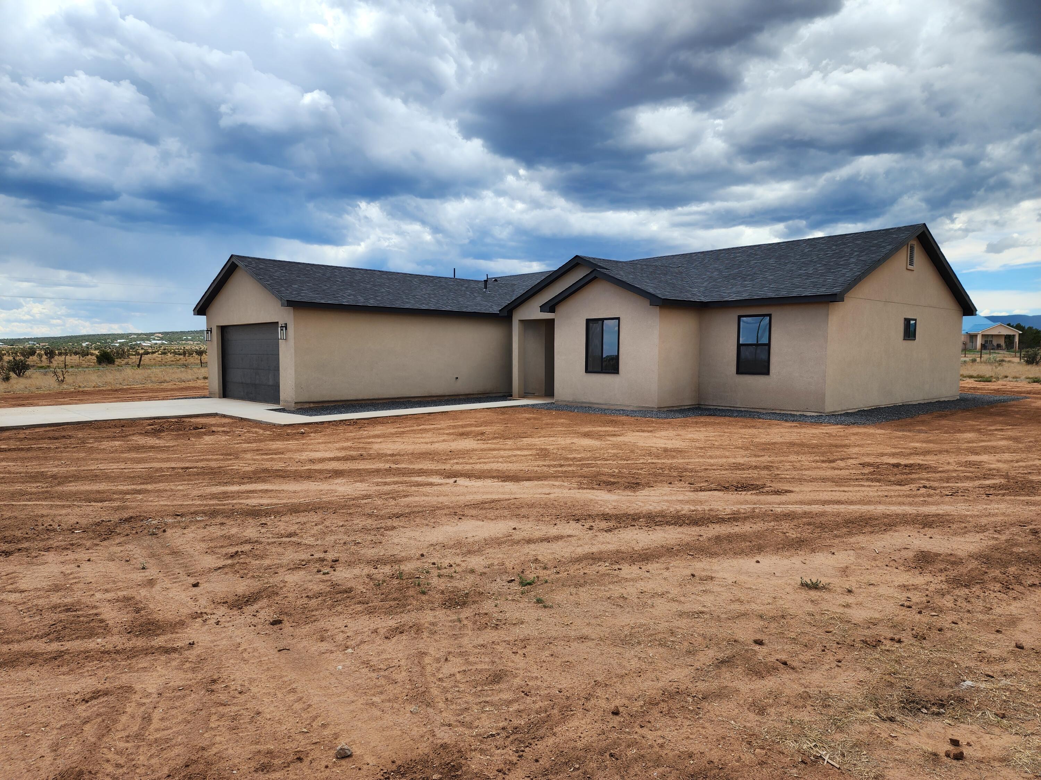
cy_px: 390
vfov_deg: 58.9
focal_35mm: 23
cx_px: 520
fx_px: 692
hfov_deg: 73.9
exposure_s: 1/883
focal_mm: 6.4
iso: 12
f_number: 1.8
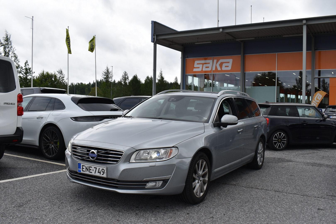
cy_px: 112
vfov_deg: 38.4
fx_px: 322
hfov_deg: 55.1
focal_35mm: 34
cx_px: 168
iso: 200
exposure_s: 1/500
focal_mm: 23
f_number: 8
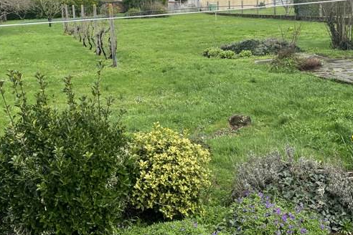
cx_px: 163
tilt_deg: -8.0
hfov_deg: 44.5
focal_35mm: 44
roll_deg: +0.8
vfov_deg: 30.0
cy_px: 56
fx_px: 431
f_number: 1.6
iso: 50
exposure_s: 1/1294
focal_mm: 5.1
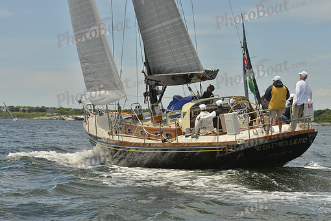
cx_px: 182
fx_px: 1150
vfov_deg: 11.0
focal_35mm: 125
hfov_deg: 16.4
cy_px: 115
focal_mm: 110
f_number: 9
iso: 280
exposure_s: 1/1600
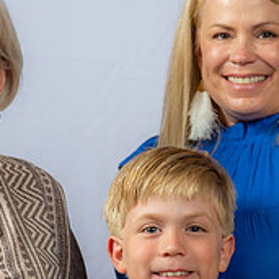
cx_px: 139
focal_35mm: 225
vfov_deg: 7.8
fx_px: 2052
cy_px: 219
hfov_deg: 7.8
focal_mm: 78
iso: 250
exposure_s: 1/200
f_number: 5.6
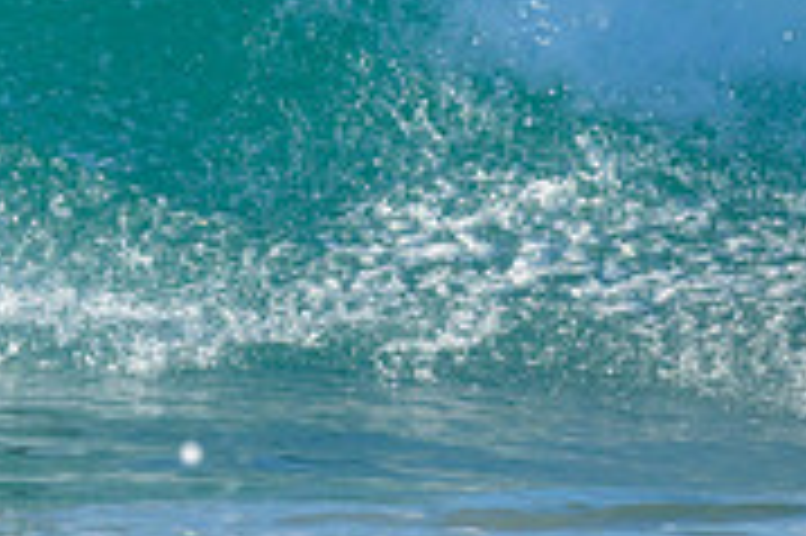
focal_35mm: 3887
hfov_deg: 0.5
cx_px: -387
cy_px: -192
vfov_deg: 0.4
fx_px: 86944
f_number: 9
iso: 800
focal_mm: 1120
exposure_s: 1/2000
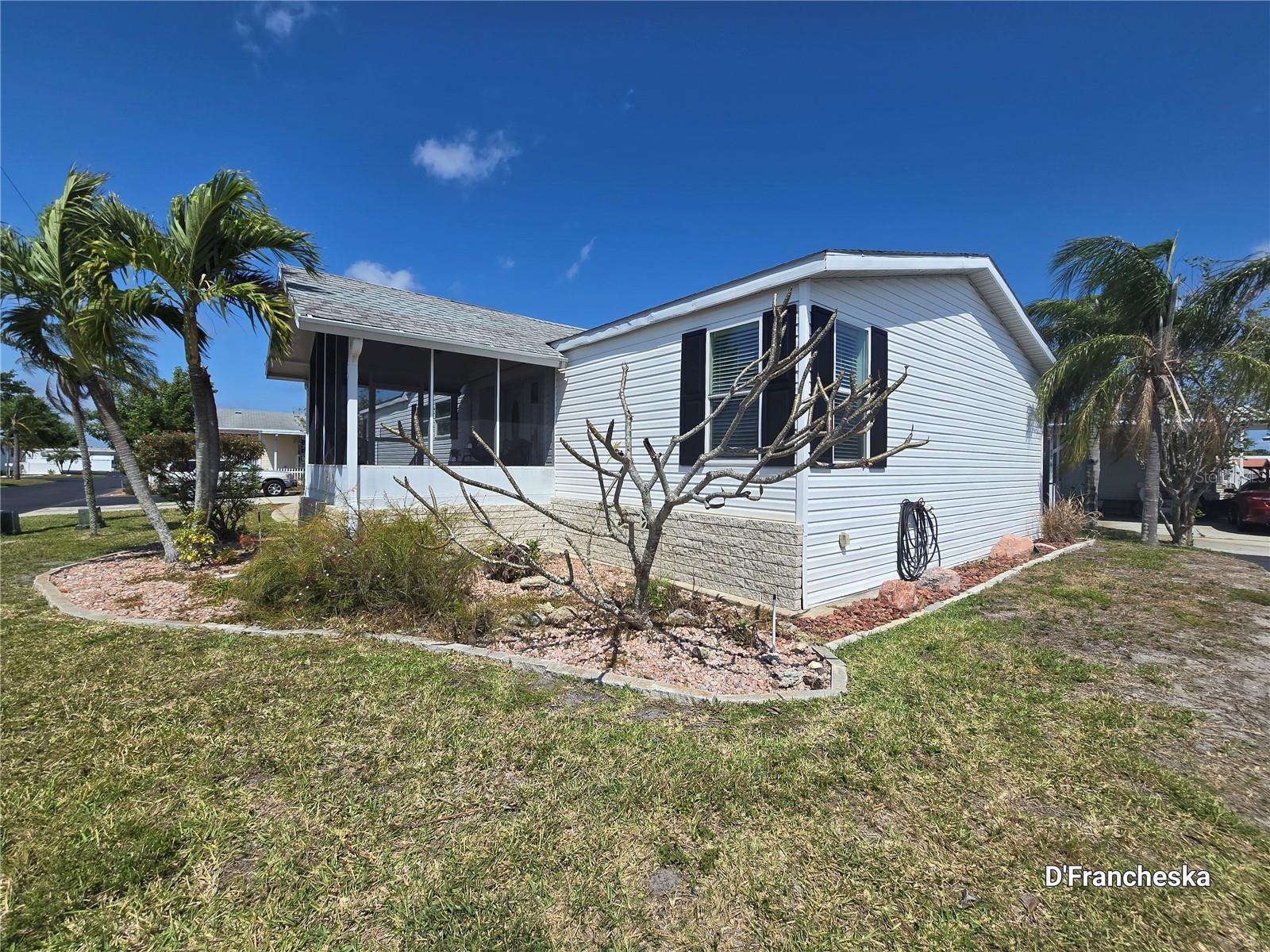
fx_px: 477
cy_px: 476
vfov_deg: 89.9
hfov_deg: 106.2
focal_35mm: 13
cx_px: 635
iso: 50
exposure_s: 1/4087
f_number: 2.2
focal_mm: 2.2
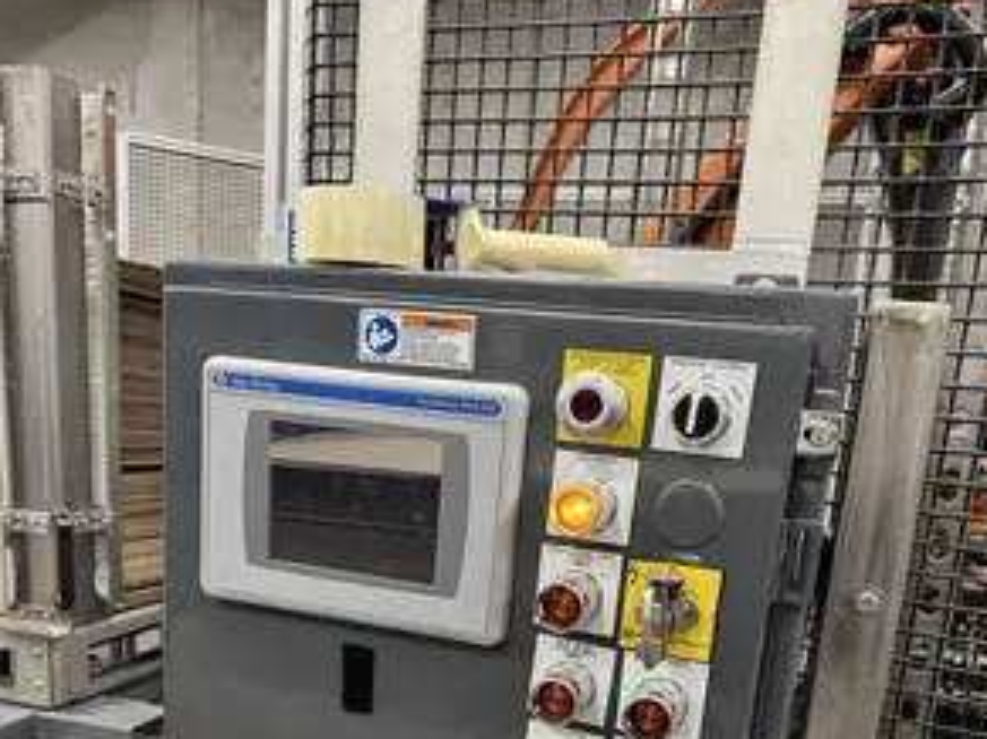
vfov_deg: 40.4
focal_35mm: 33
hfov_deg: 55.4
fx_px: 941
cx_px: 502
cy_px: 634
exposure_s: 1/60
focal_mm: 6.8
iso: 320
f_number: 1.8
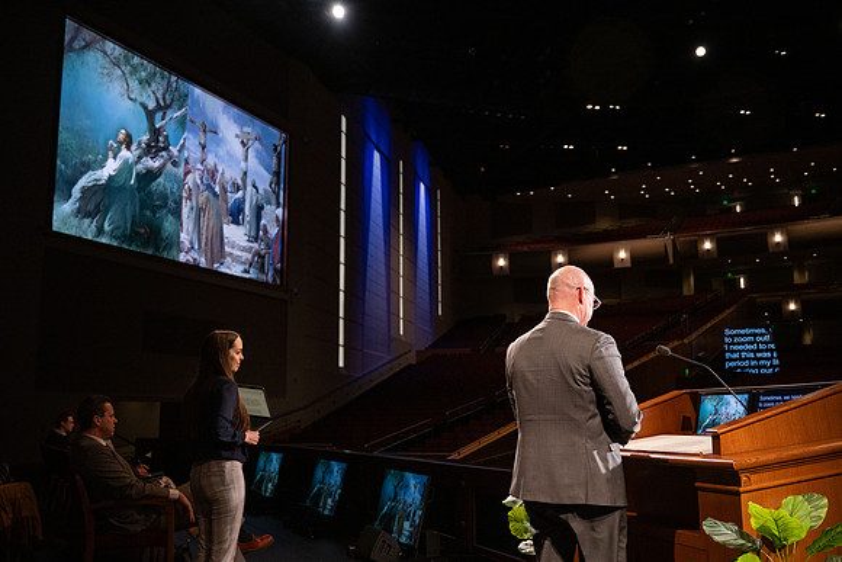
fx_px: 807
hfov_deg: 55.1
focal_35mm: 34
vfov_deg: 38.4
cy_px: 281
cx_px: 421
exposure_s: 1/200
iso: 1000
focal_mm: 34.5
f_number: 4
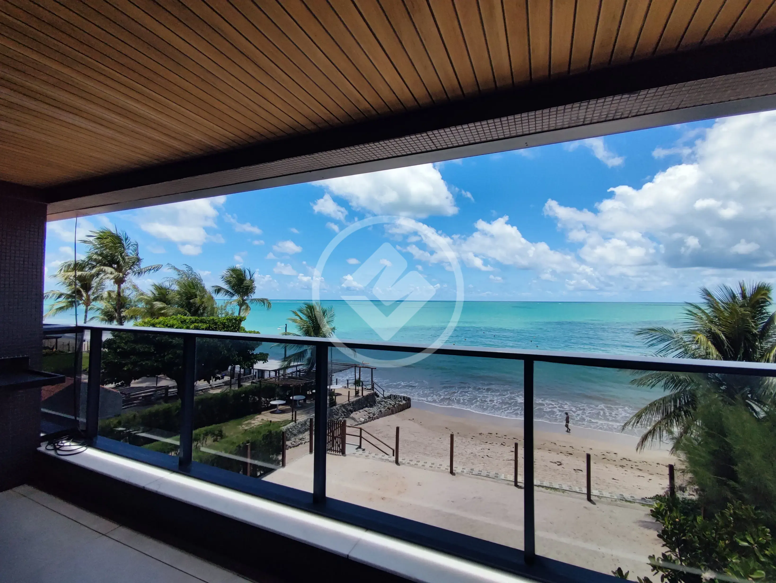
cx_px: 388
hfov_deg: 98.1
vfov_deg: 81.8
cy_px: 292
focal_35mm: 15
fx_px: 336
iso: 50
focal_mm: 1.65
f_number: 2.2
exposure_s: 1/2606
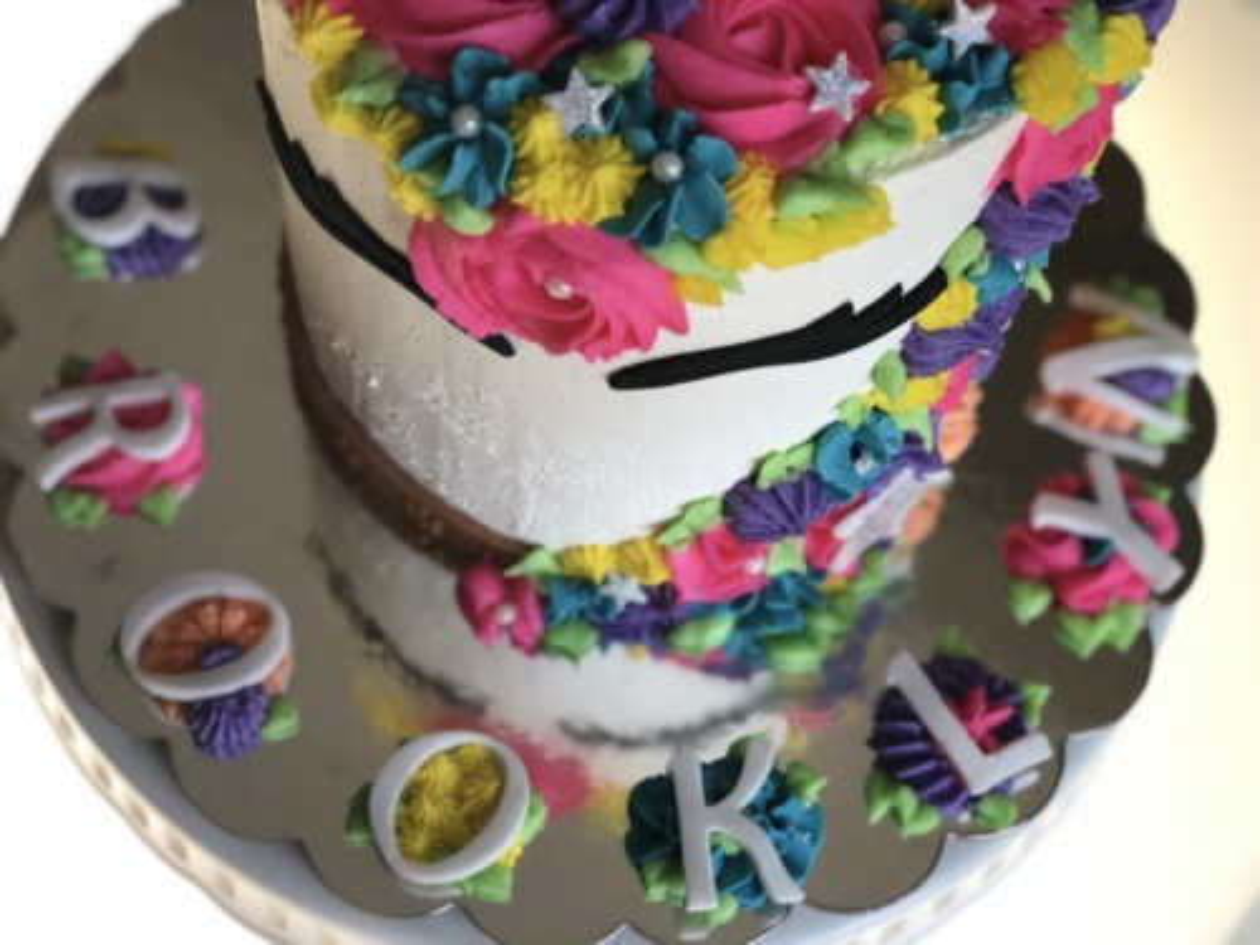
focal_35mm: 57
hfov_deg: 33.8
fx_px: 2075
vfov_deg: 25.7
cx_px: 630
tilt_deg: -65.5
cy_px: 472
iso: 400
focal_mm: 6.6
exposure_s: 1/60
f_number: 2.8
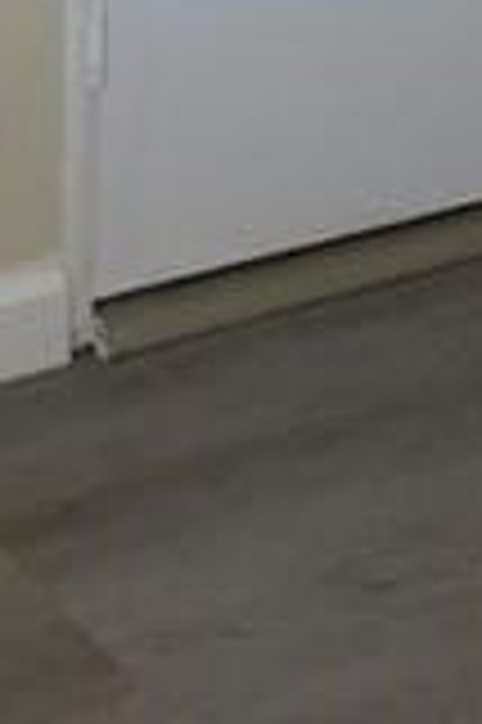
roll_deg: -0.3
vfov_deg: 10.8
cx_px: -432
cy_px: -782
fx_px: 3462
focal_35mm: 172
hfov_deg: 7.7
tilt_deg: -5.9
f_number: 1.8
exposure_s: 1/121
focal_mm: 4.25
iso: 100
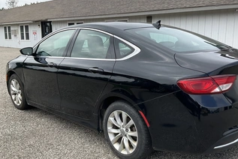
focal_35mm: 38
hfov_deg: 50.3
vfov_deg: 35.1
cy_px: 90
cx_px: 144
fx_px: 251
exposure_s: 1/842
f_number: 1.8
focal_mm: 3
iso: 25
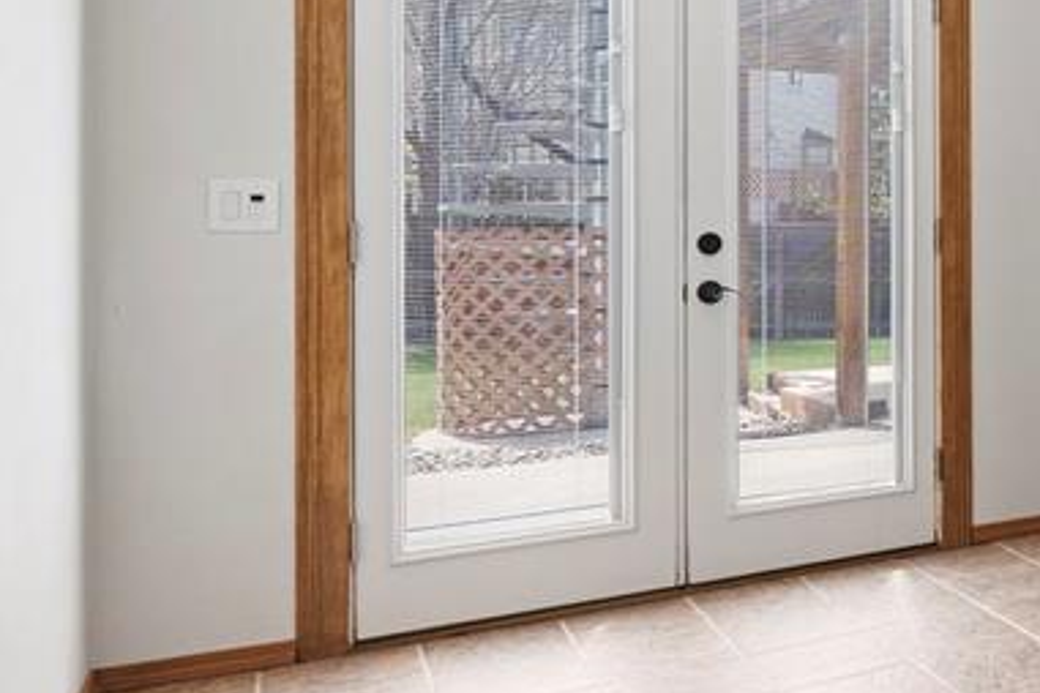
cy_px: 210
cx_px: 1351
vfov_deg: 30.9
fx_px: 1242
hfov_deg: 33.3
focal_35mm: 43
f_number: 8
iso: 100
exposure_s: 1/3
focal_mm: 16
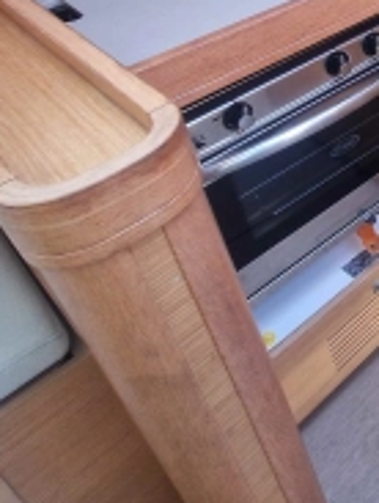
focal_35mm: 39
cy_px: 23
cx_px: 568
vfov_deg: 42.5
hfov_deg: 26.6
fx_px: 567
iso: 160
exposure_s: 1/50
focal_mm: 2.2
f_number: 2.2
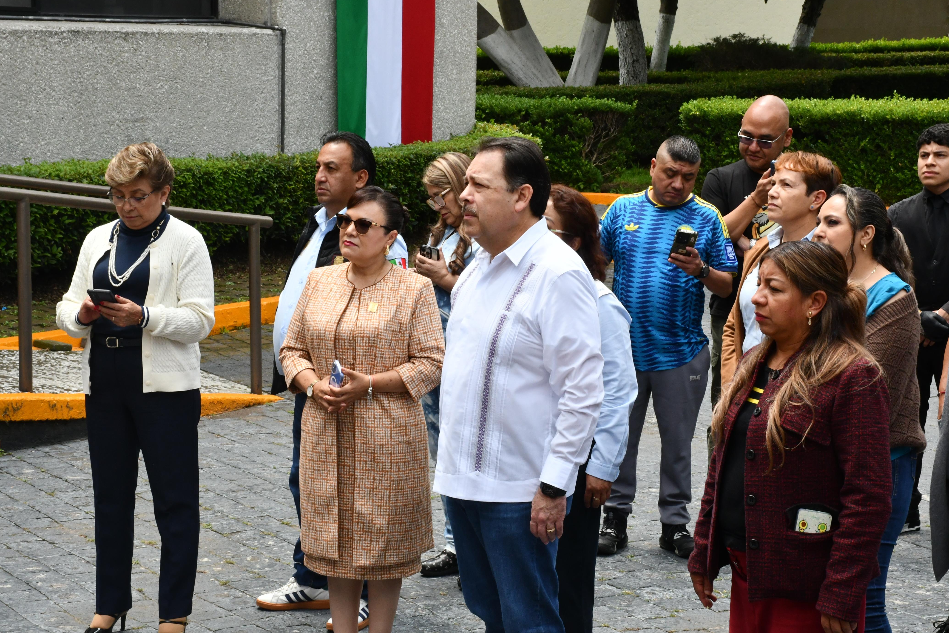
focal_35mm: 91
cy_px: 313
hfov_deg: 22.4
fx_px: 2399
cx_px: 479
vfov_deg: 15.0
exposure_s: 1/250
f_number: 20
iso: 1250
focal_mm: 60
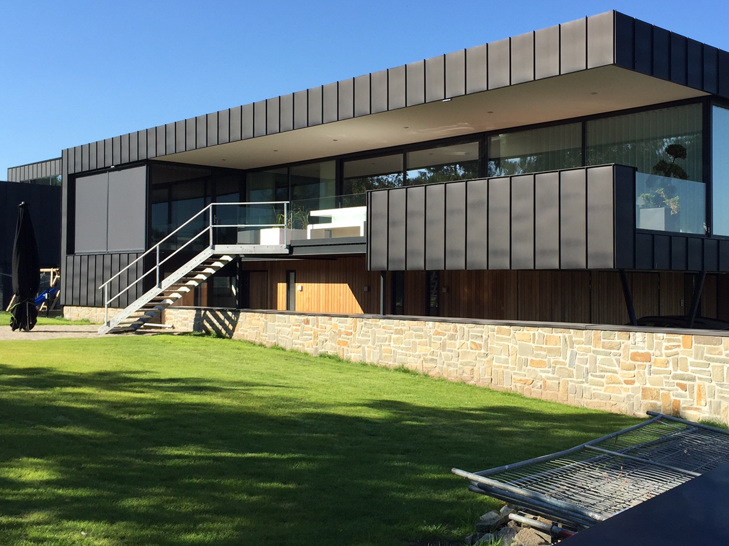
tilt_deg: +1.6
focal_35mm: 42
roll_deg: +0.1
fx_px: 884
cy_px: 263
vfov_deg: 34.3
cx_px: 437
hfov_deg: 44.6
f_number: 2.2
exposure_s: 1/920
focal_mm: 4.15
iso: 32
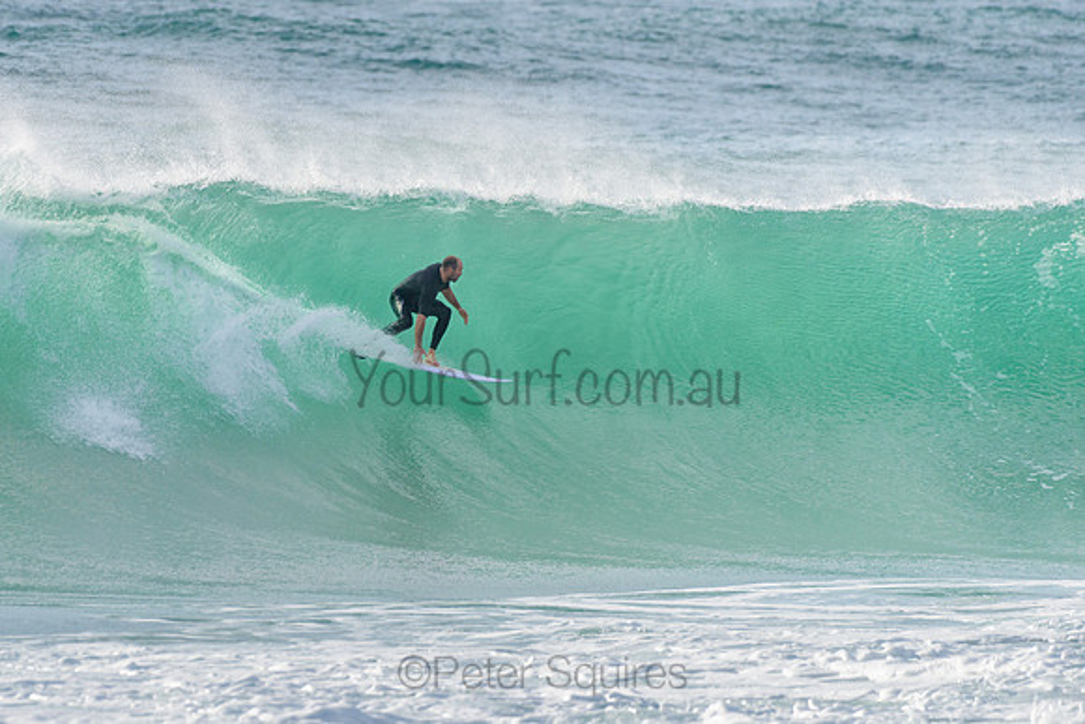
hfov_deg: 3.4
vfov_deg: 2.2
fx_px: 18457
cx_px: 421
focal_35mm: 612
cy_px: 315
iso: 360
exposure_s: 1/2000
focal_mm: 500
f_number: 5.6
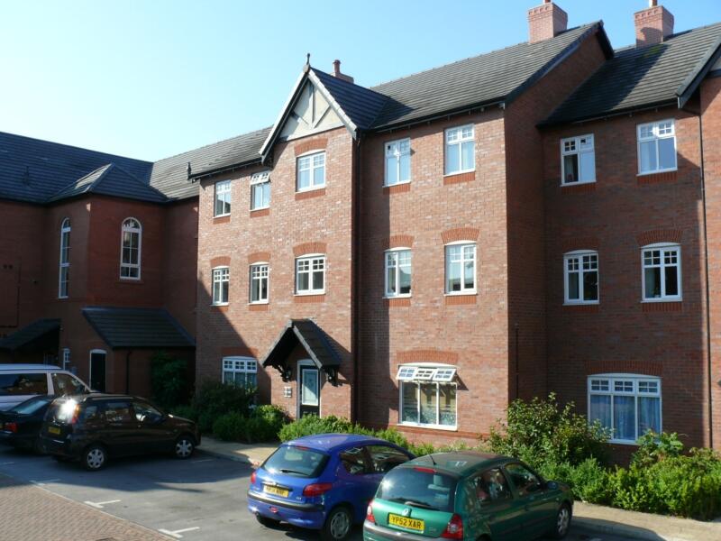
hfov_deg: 52.6
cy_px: 270
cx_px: 360
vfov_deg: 40.7
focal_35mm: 35
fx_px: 729
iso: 100
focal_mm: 7.4
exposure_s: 1/250
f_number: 5.6
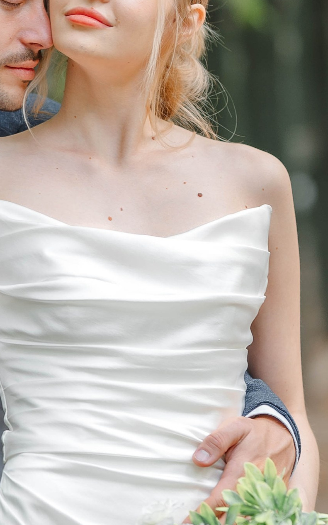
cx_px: -44
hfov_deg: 5.0
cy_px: 197
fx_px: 3760
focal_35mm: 263
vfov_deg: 8.0
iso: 100
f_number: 1.6
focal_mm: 85
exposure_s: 1/250
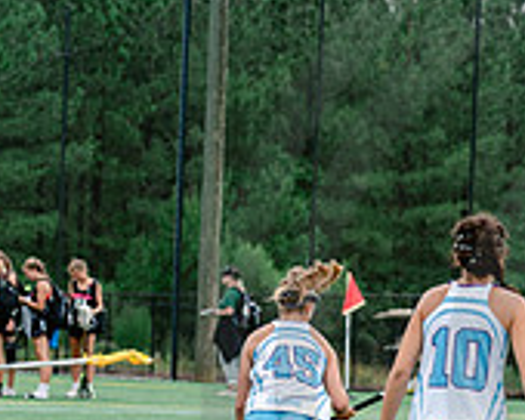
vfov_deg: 4.2
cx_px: 750
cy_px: 388
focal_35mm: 371
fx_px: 5765
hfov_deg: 5.2
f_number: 4.5
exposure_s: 1/320
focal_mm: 116
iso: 250
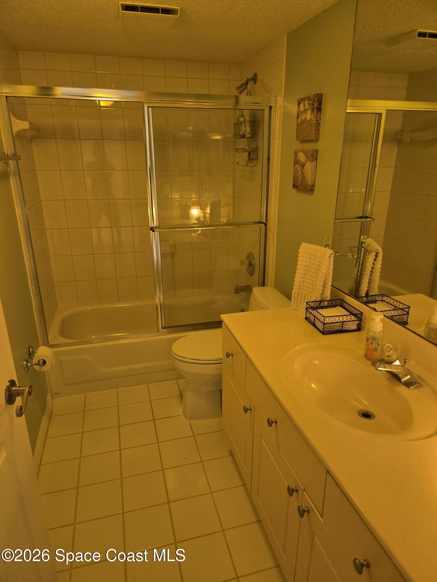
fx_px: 387
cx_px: 218
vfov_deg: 73.9
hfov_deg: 58.9
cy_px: 291
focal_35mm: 23
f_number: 1.8
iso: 200
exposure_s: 1/120
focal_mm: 5.4
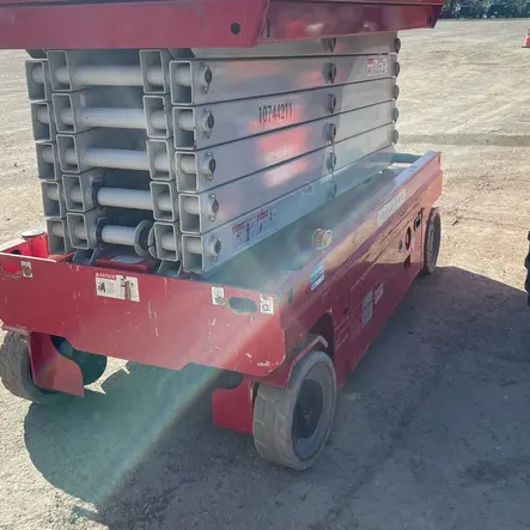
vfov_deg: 43.6
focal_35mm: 38
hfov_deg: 43.9
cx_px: 273
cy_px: 211
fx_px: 658
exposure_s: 1/1595
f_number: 1.6
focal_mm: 4.2
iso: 32
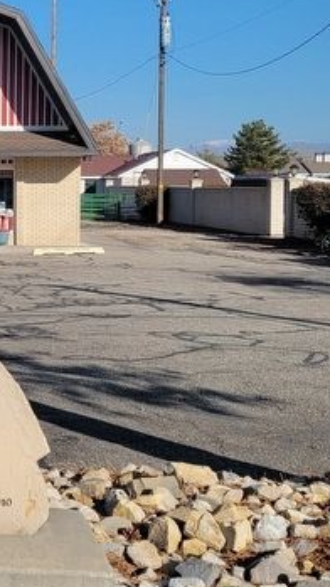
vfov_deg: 32.2
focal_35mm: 65
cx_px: -145
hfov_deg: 17.0
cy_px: 220
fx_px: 1012
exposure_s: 1/2843
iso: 40
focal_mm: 5.4
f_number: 1.8
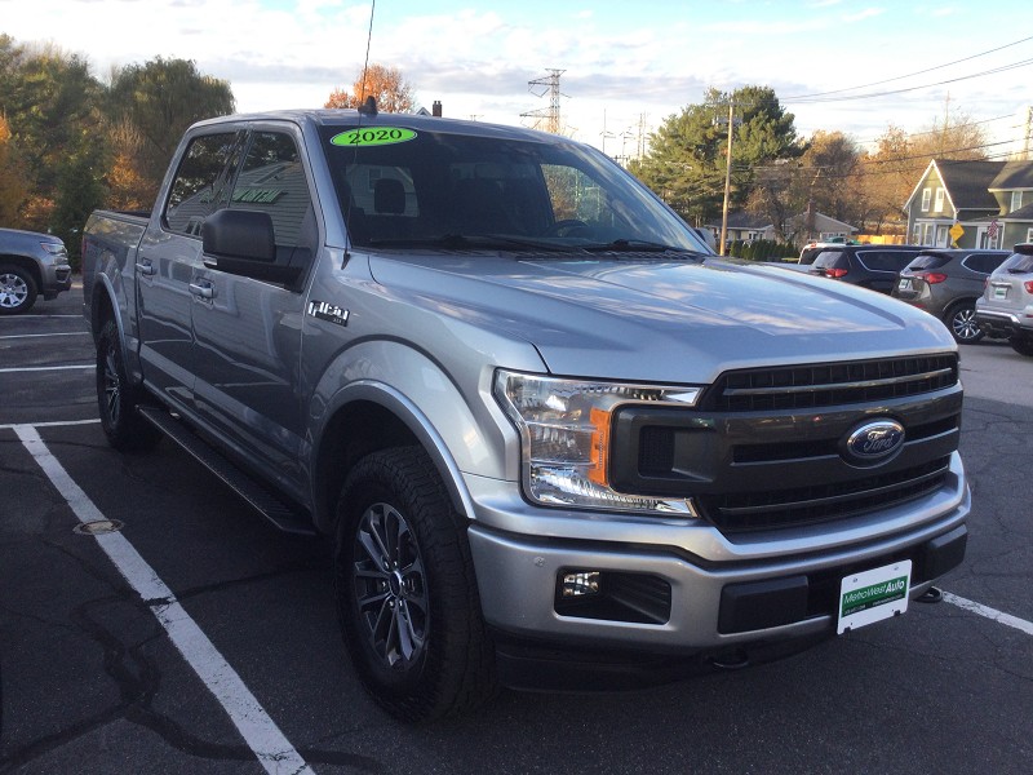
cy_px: 388
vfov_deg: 45.4
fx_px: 925
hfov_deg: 58.4
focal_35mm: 31
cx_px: 516
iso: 25
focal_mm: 3.3
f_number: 2.4
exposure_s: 1/205
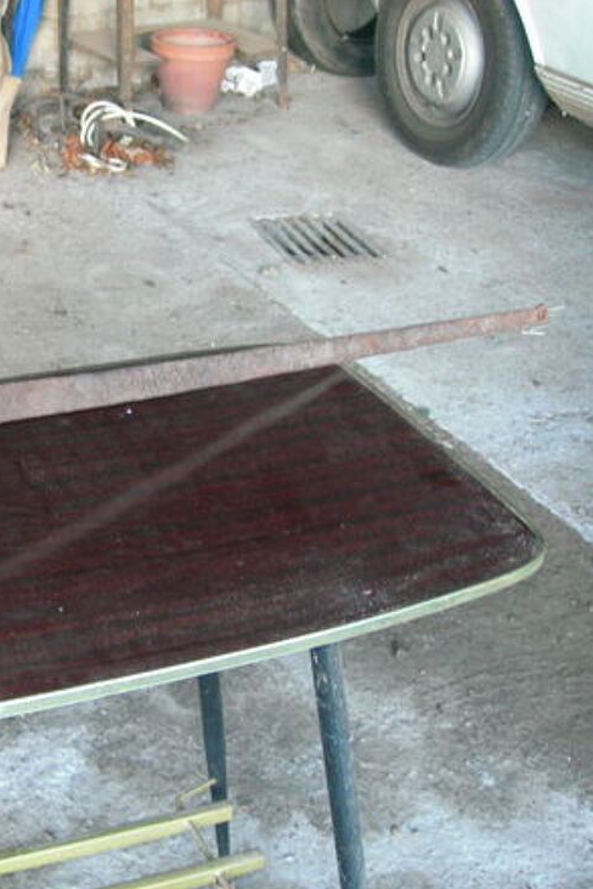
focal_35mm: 54
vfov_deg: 36.9
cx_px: -11
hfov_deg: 23.9
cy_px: 452
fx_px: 1334
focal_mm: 7.8
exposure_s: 1/28
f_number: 2.8
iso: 200
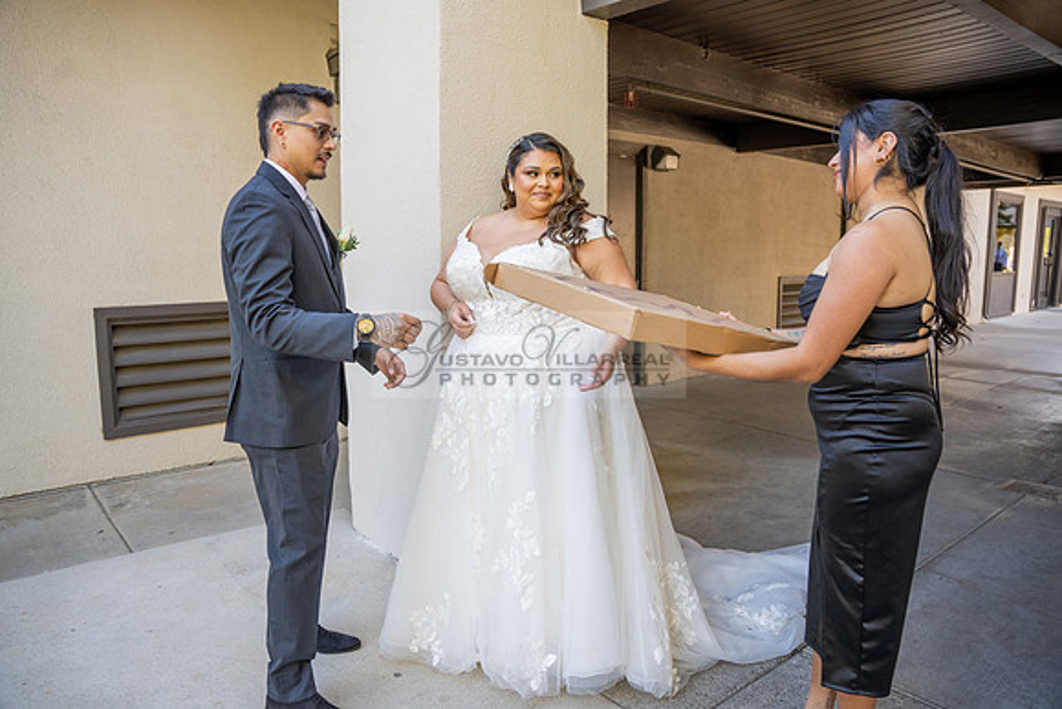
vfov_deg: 53.2
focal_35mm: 24
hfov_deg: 73.7
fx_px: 708
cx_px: 531
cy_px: 354
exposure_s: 1/80
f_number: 3.2
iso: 125
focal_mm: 24
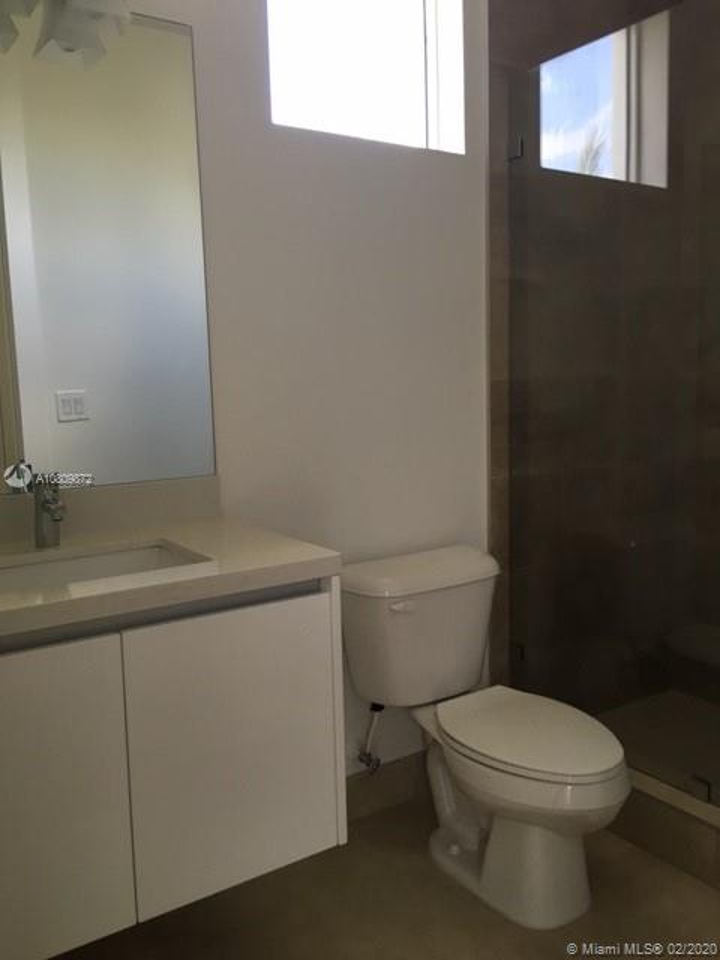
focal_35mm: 29
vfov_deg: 61.7
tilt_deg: -8.4
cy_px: 480
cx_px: 360
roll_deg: +2.4
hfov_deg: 48.2
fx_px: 804
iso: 64
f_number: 2.2
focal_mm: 4.15
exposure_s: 1/30
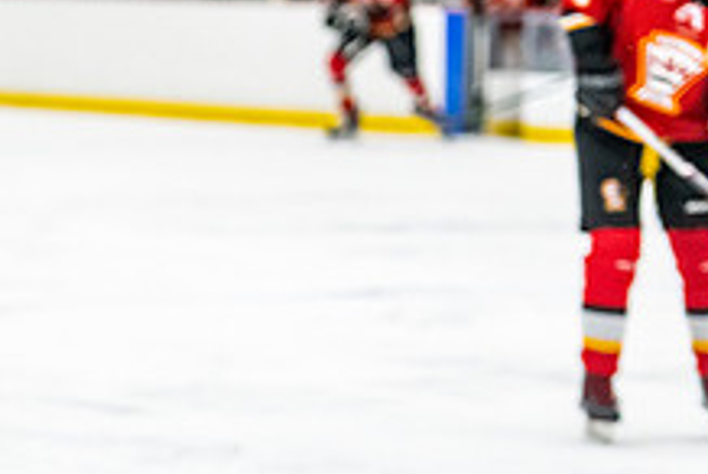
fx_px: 5337
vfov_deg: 5.1
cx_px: -71
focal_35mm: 271
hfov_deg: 7.5
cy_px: 609
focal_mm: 102
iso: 3200
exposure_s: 1/800
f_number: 2.8
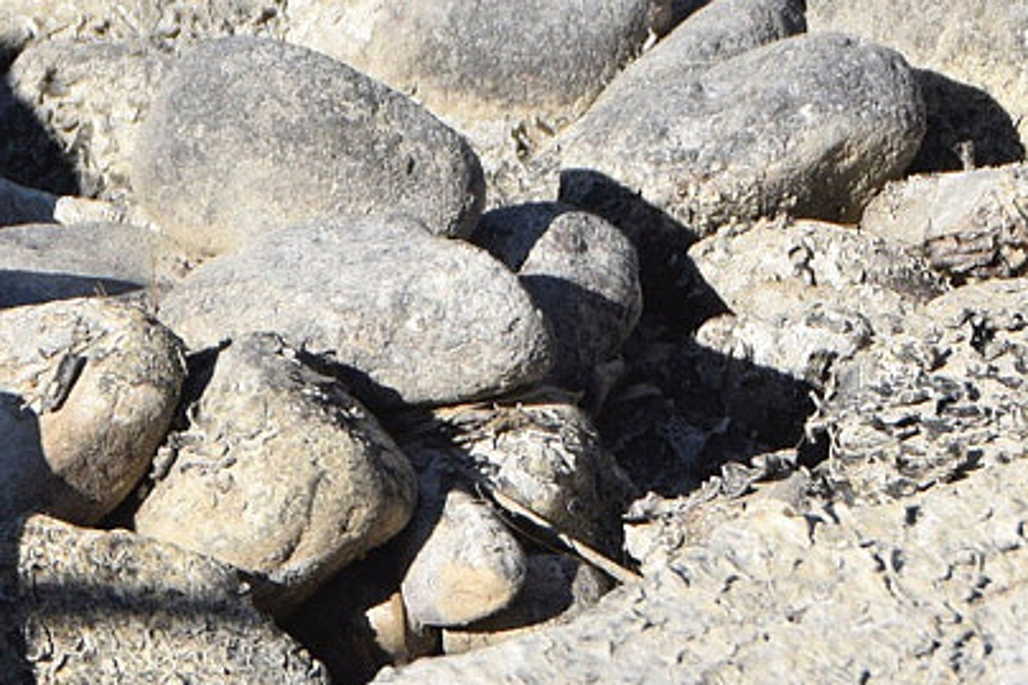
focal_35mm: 333
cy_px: 104
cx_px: 684
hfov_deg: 6.2
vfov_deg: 4.1
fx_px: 9505
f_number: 7.1
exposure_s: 1/1600
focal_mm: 56
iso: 400
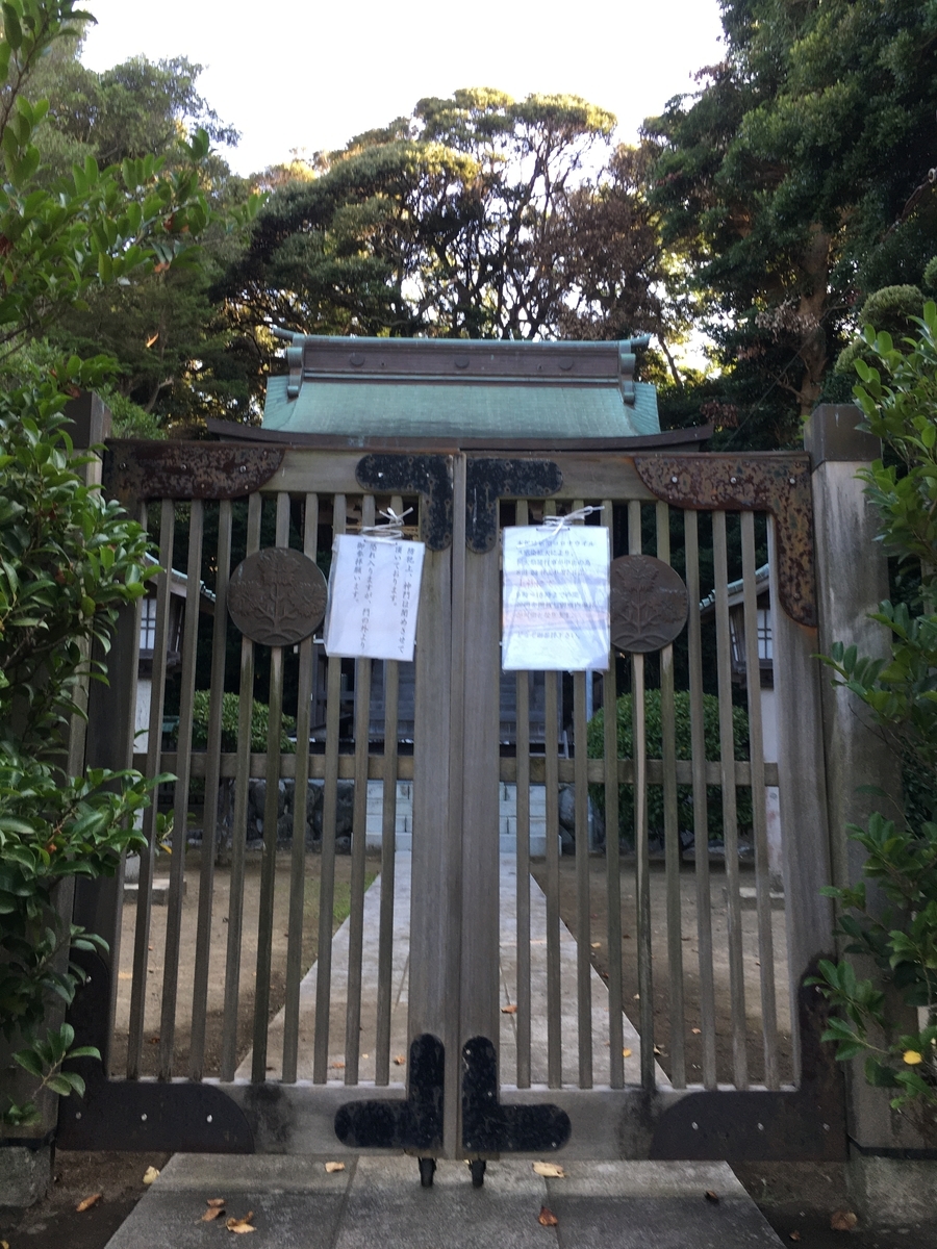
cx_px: 468
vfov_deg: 61.7
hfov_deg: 48.2
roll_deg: -1.0
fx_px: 1047
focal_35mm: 29
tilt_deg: +7.9
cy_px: 624
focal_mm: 4.15
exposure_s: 1/120
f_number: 2.2
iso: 40
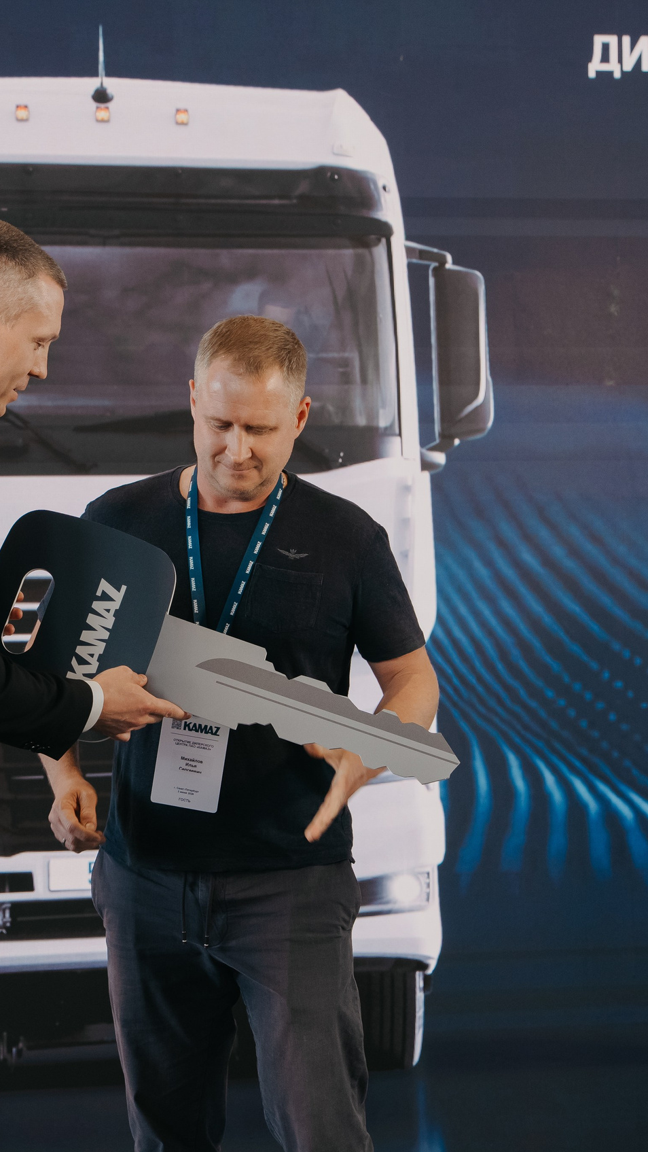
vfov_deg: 24.5
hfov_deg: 13.8
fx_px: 2656
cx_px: 98
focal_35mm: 87
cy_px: 573
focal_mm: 55
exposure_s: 1/125
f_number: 4.5
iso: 500
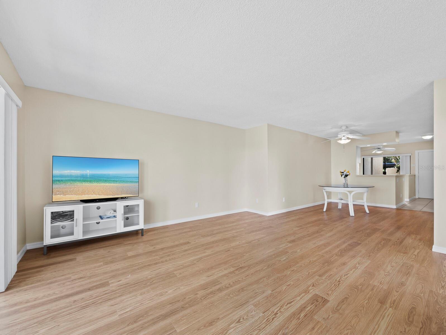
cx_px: 223
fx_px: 180
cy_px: 168
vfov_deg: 85.7
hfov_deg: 102.0
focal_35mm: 14
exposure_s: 1/4
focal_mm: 7
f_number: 11
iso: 400
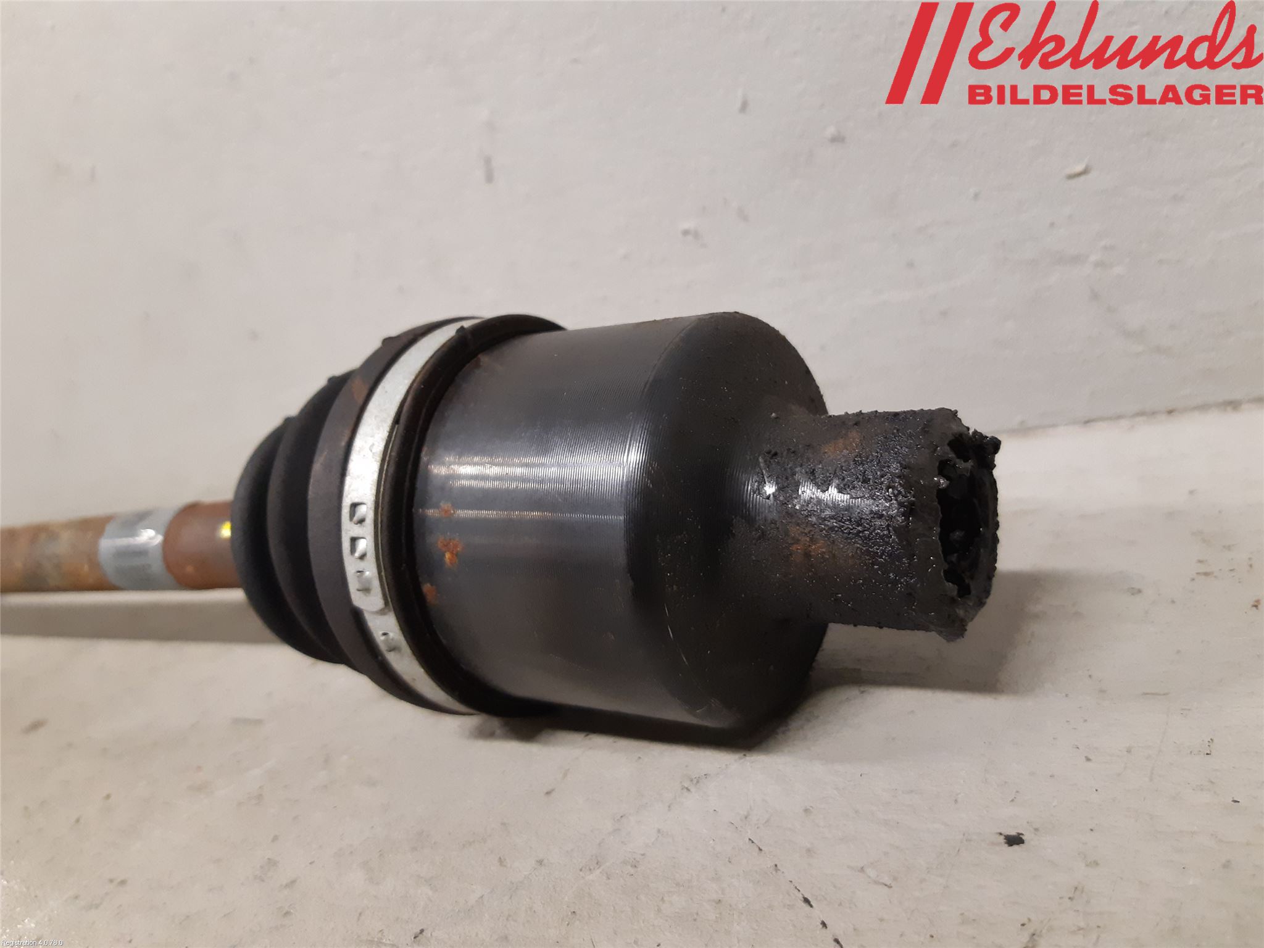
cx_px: 632
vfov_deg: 53.1
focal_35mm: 26
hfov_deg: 67.3
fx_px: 949
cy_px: 474
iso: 320
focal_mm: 3.93
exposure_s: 1/50
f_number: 1.7
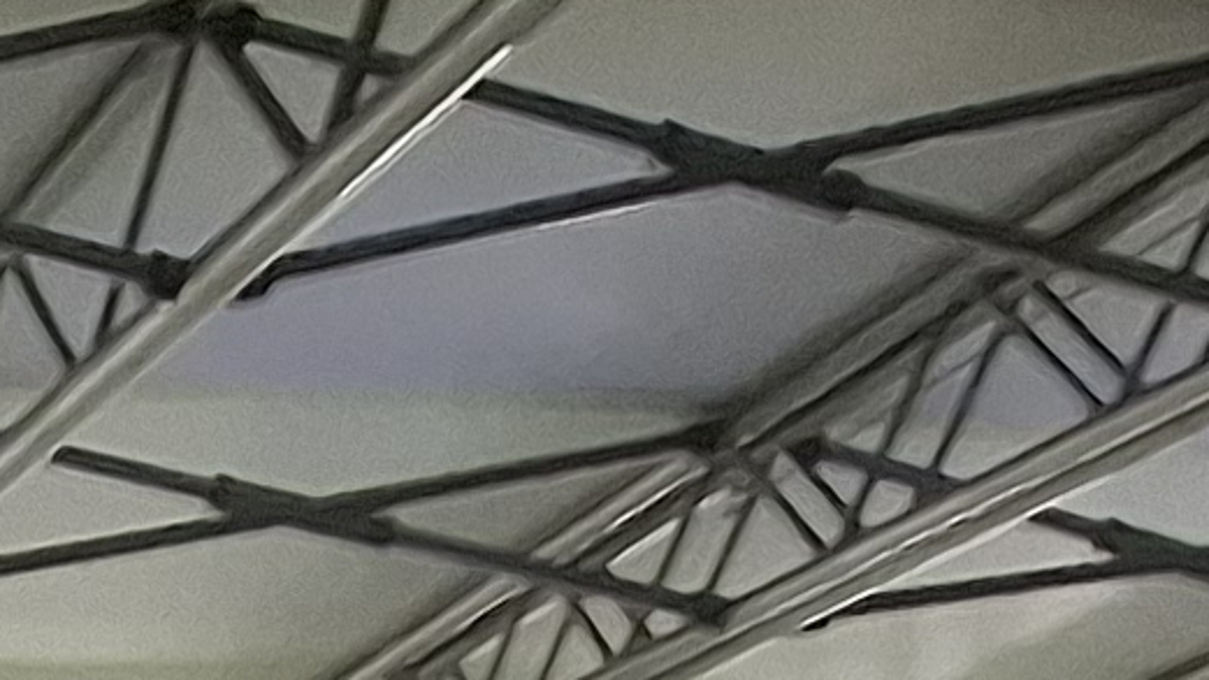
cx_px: -1520
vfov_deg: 8.3
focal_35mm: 111
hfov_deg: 14.4
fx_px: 3558
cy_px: 2372
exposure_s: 1/40
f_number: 2.2
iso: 100
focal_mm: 1.74
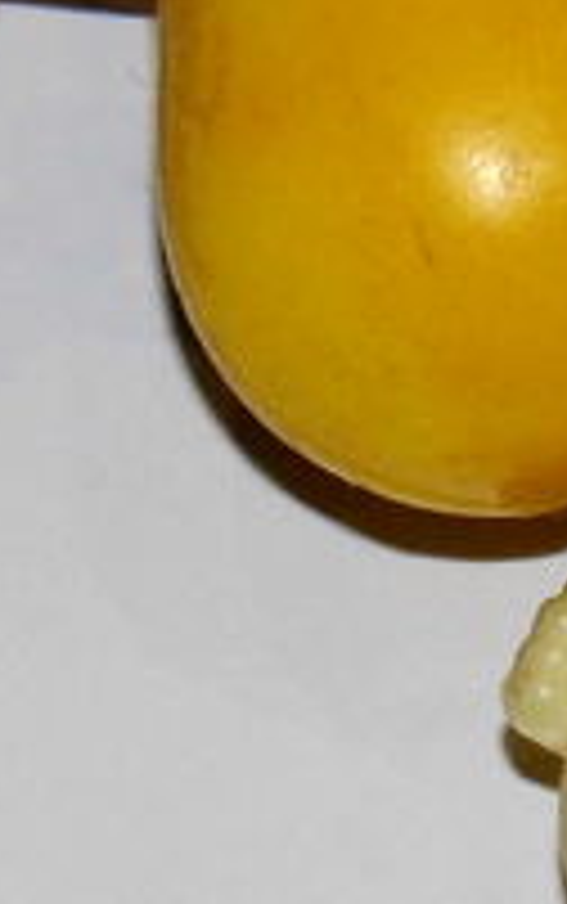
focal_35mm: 695
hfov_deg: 1.9
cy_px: 630
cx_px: 342
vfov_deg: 3.0
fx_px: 17147
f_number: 4.7
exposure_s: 1/60
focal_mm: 23.6
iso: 100
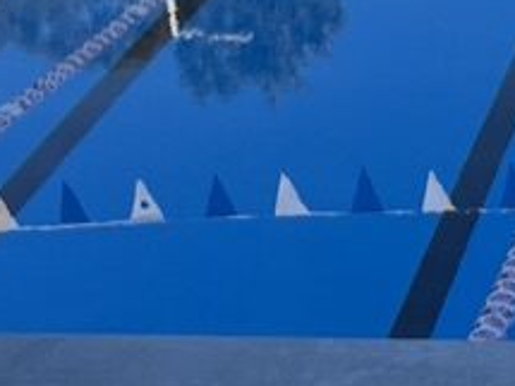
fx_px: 1844
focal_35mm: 124
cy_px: -102
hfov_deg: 14.9
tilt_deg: -14.9
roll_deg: +1.0
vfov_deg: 11.6
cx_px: 755
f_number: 1.6
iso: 50
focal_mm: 5.1
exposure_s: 1/1441
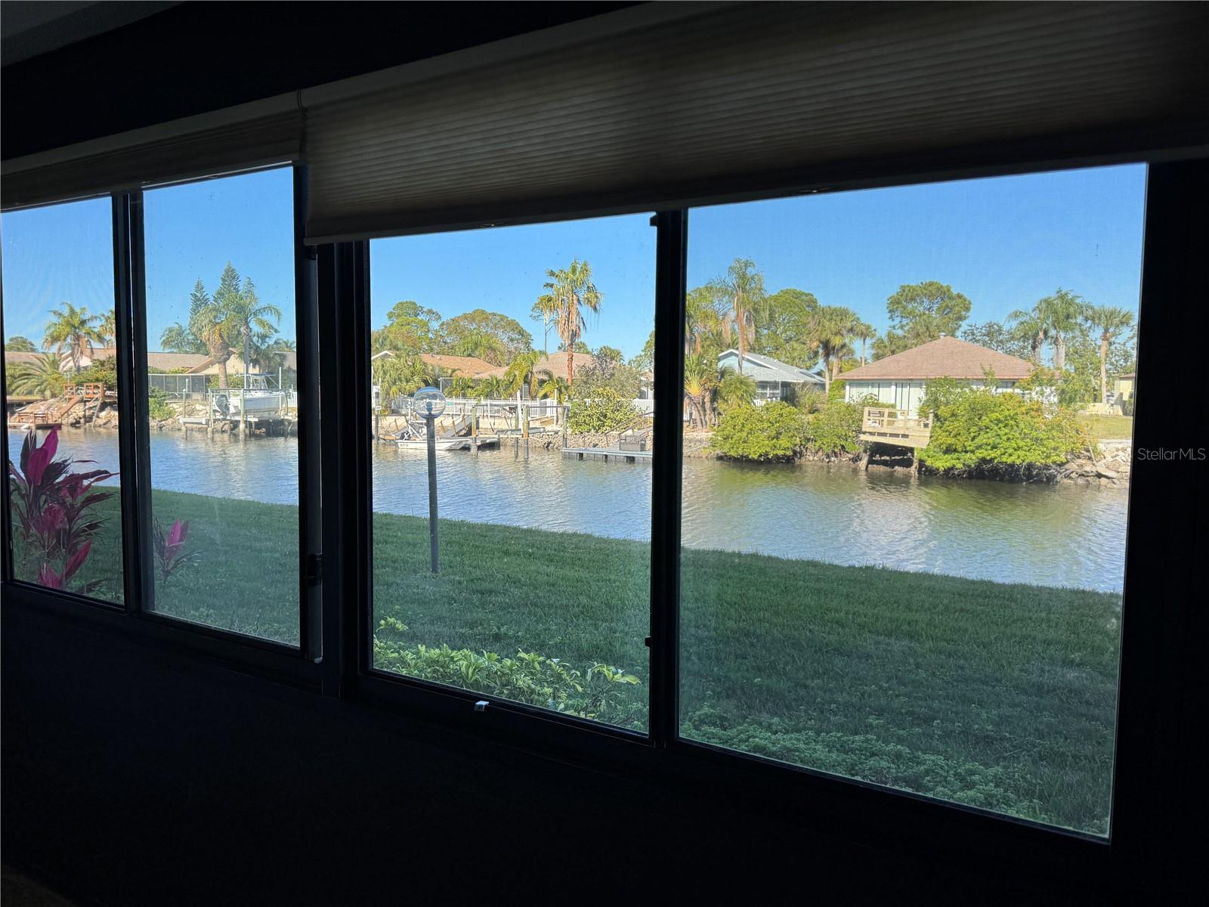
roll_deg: -0.2
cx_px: 604
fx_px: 838
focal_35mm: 24
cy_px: 454
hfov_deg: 71.6
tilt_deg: -4.9
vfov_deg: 56.8
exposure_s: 1/1597
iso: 80
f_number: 1.78
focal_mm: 6.76
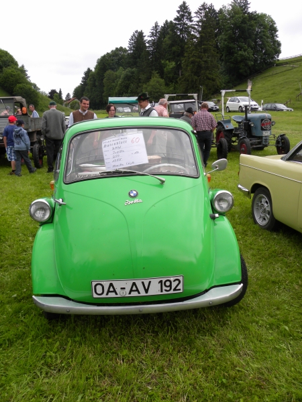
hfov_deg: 48.2
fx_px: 337
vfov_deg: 61.7
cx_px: 151
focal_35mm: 29
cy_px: 201
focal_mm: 5.2
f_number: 3.5
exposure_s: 1/153
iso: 64
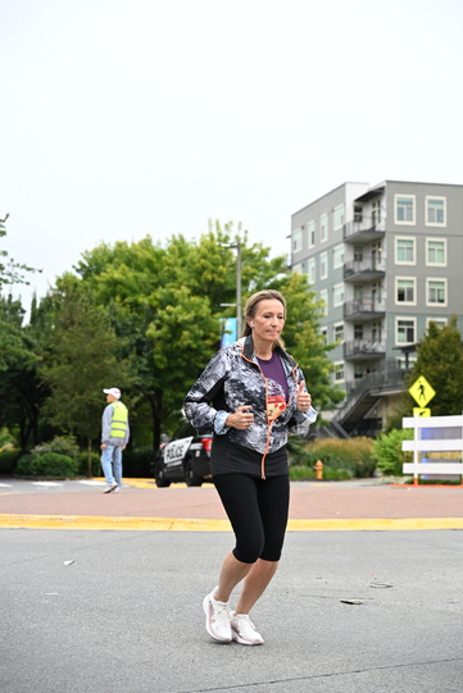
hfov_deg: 21.6
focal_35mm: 63
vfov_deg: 31.9
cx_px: 232
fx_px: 1215
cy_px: 347
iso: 1600
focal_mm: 62
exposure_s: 1/800
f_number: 4
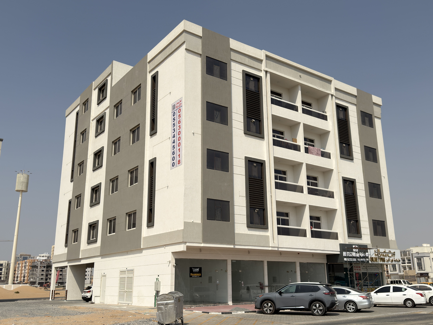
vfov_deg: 41.8
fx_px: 425
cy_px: 162
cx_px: 216
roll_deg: +1.1
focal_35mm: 34
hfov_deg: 54.0
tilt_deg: +15.5
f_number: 1.78
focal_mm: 6.76
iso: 80
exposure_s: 1/11364
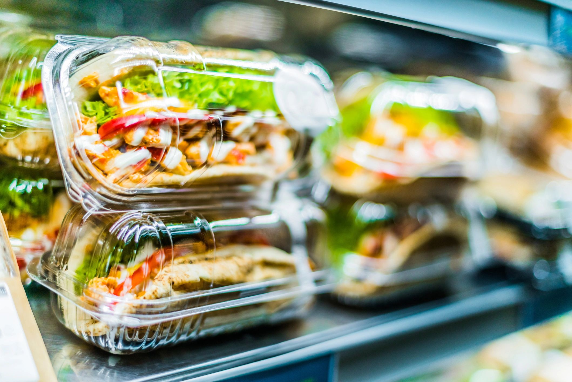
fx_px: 795
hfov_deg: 39.6
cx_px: 286
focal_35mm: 50
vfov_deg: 27.0
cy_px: 191
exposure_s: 1/1250
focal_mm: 50
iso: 200
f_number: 1.4
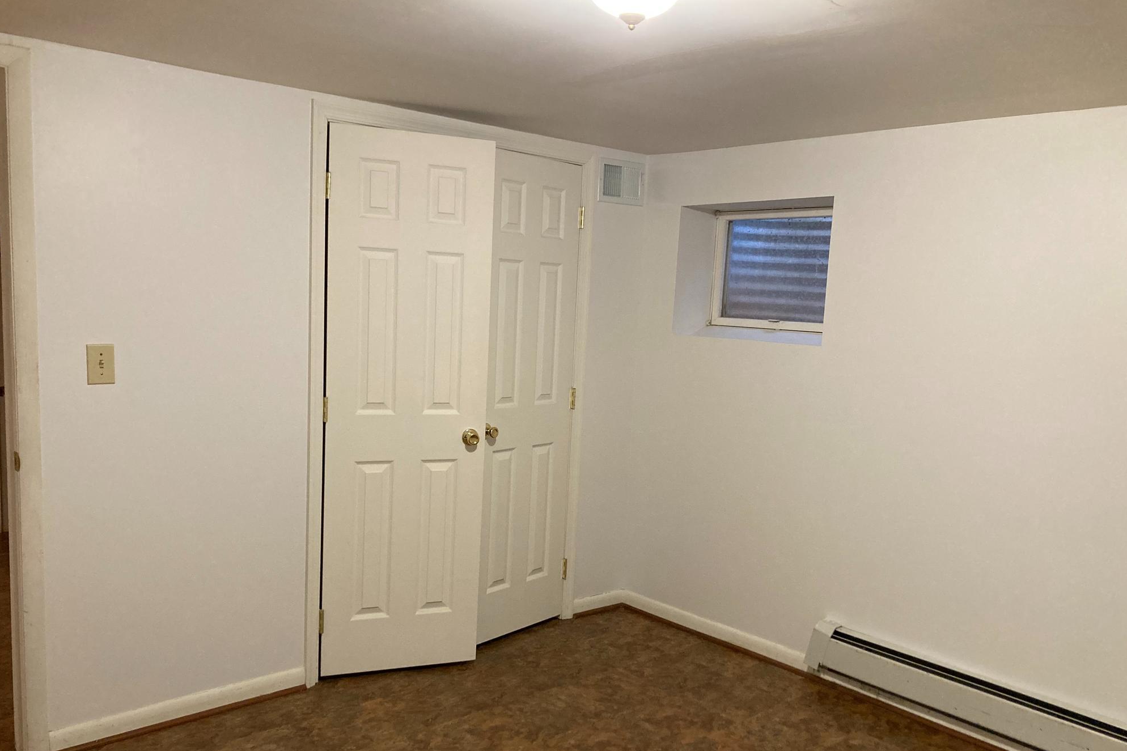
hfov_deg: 61.9
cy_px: 432
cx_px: 558
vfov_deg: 43.5
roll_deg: -2.8
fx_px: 939
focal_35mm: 30
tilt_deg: -6.6
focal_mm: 3.99
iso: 250
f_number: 1.8
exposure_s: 1/60
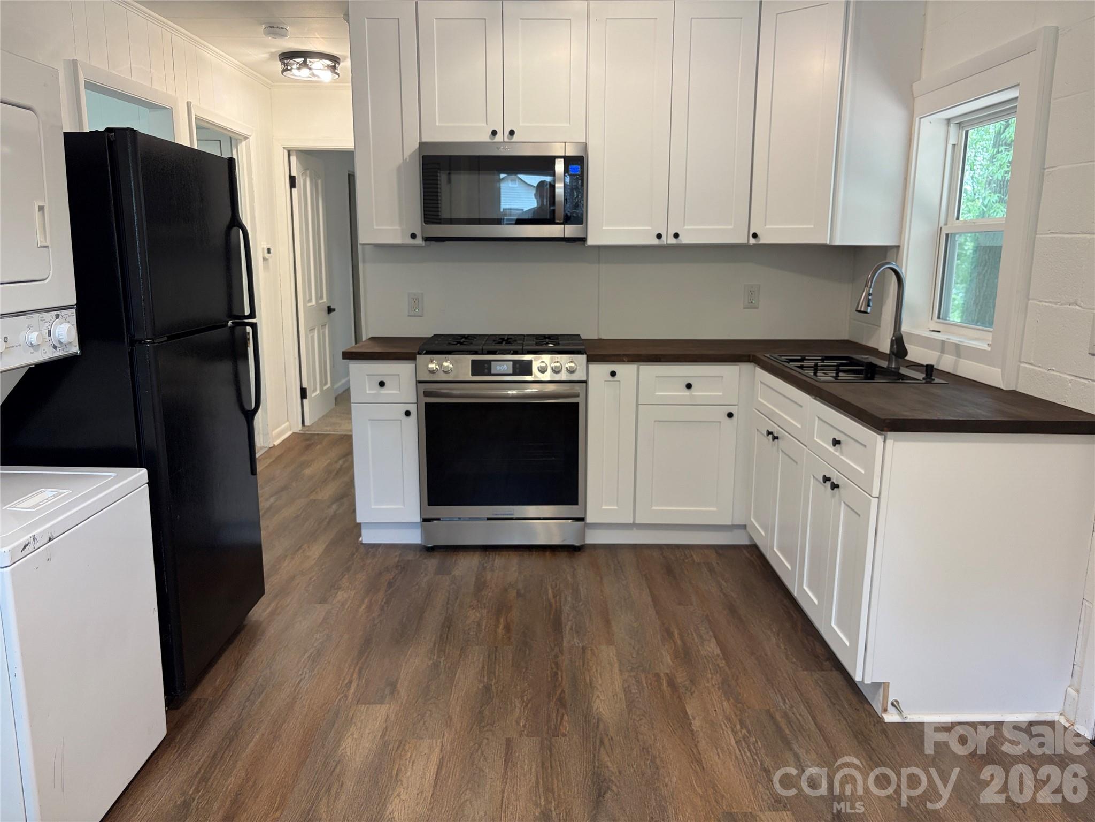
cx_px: 548
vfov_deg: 53.1
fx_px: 822
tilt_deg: -11.1
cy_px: 411
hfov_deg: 67.3
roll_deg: -0.5
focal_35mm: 26
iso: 100
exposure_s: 1/60
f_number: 1.6
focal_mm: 5.96
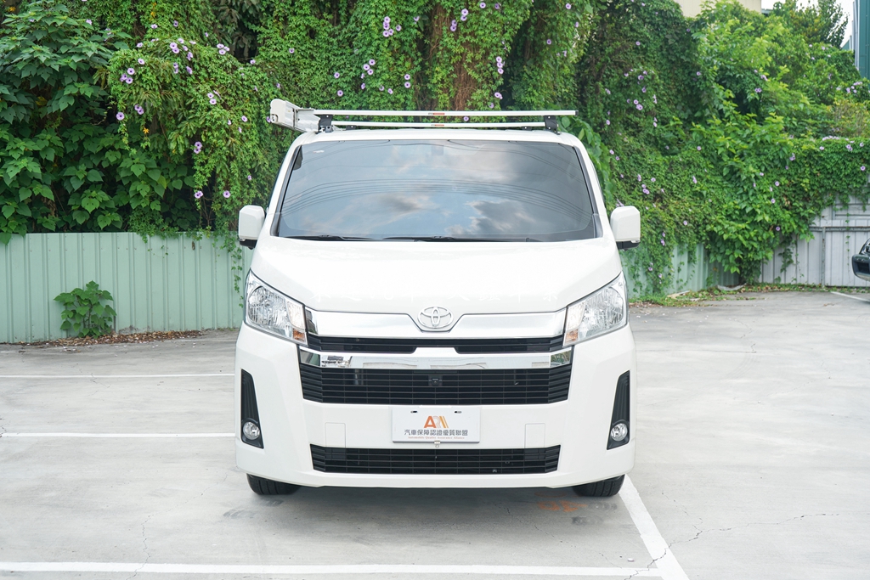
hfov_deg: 44.5
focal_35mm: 44
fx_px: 1063
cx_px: 435
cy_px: 290
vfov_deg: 30.5
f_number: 6.3
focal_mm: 44
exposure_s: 1/125
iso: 100
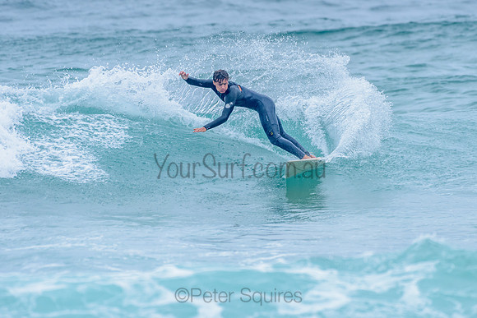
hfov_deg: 3.3
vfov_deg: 2.2
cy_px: 126
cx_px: 290
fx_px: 8319
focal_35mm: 628
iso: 800
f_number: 5.6
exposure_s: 1/2000
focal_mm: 500
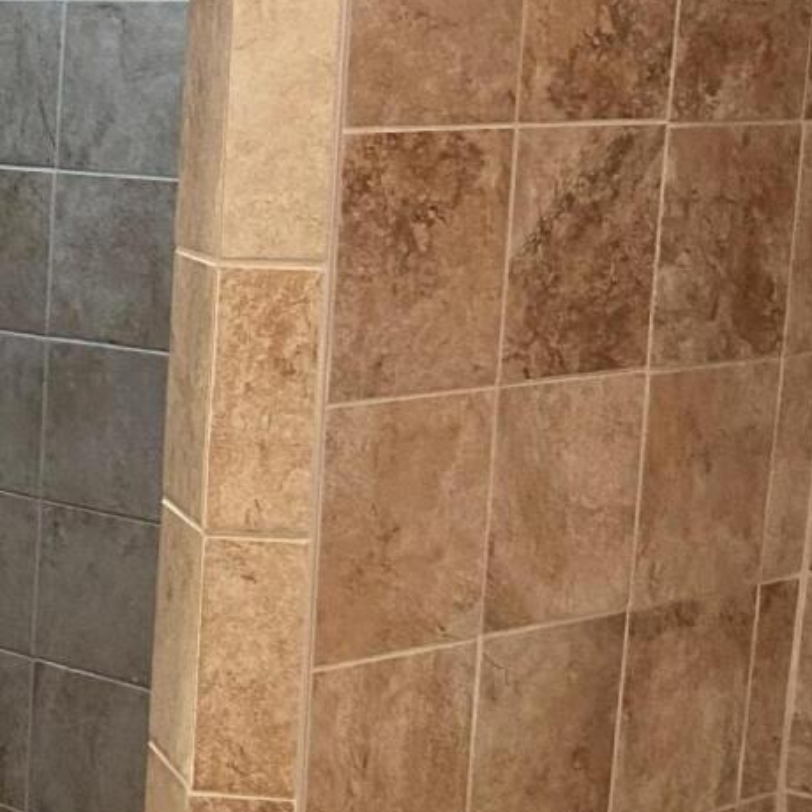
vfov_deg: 17.4
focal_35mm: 100
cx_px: -399
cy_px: 542
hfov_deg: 16.0
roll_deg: +0.1
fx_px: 2654
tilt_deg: -10.8
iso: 160
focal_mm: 4.25
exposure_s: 1/60
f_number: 1.8
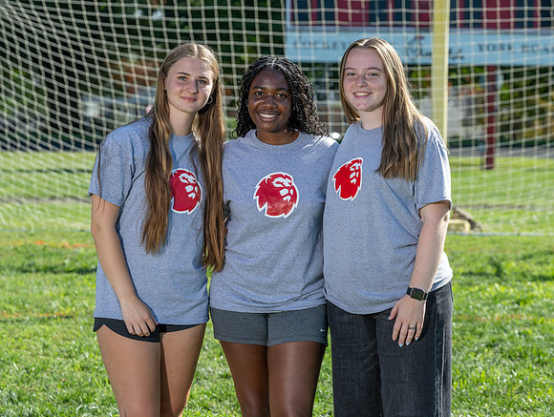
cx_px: 314
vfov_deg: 12.4
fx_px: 1924
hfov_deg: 16.4
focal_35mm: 120
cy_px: 186
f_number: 5
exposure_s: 1/320
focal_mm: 86
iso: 100
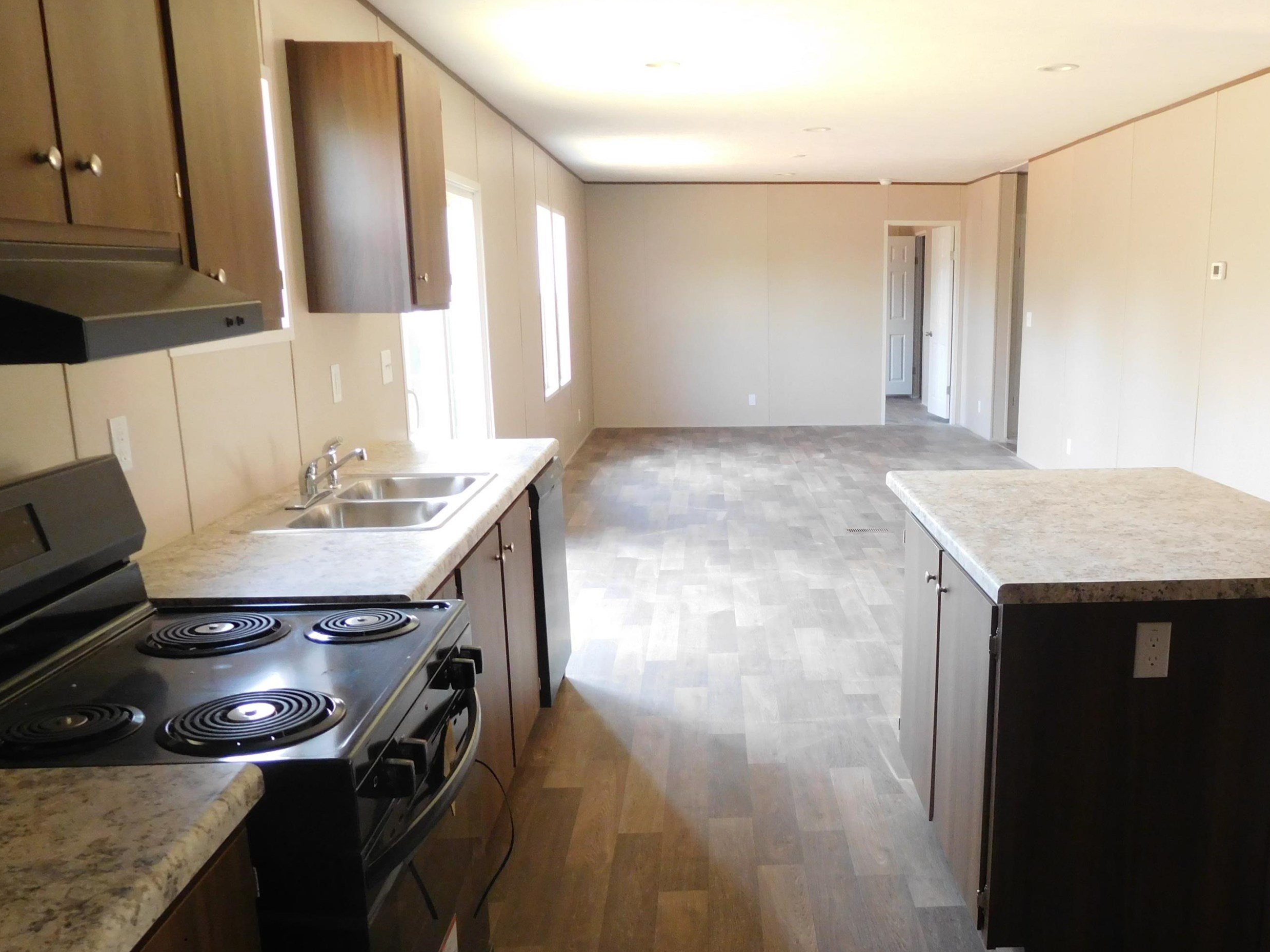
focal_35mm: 31
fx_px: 1137
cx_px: 784
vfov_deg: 45.2
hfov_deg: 57.7
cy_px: 563
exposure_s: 1/30
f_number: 3.4
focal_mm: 4.5
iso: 360
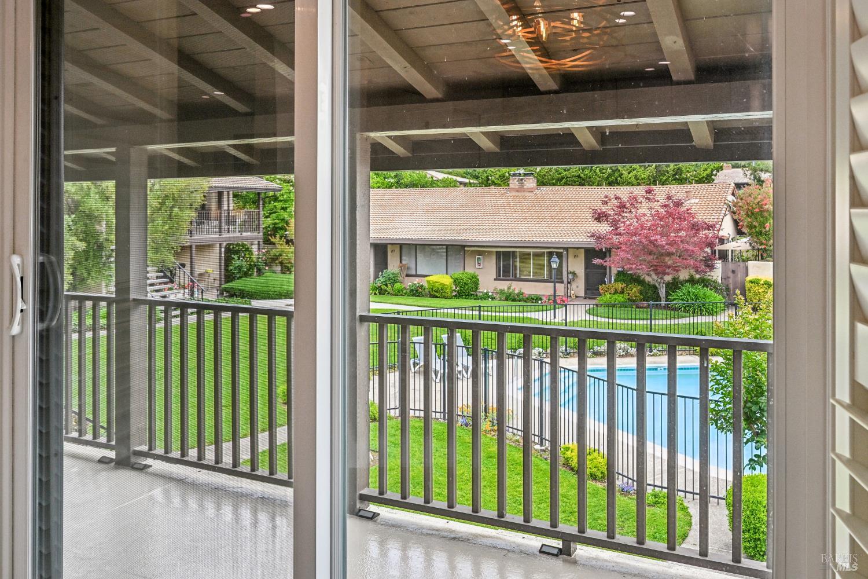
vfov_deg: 43.6
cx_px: 434
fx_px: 723
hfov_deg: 61.9
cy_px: 290
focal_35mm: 30
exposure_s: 1/100
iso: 800
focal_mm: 30
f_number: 11
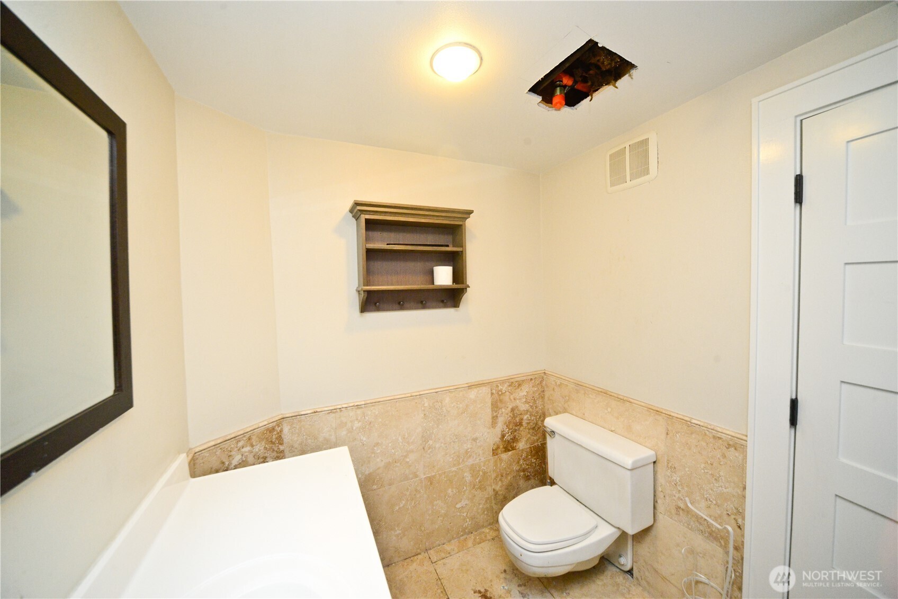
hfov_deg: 112.6
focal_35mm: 12
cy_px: 300
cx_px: 449
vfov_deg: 90.0
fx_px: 299
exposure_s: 1/60
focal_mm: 12
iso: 3200
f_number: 10
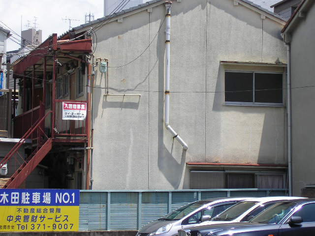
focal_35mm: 114
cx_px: 158
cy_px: 118
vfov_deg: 13.0
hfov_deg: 17.3
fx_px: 1037
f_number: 5
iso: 71
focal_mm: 17.4
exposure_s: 1/394
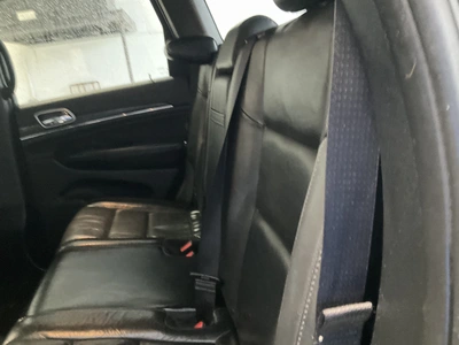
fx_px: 385
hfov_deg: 61.7
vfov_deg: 48.2
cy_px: 172
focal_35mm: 29
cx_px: 230
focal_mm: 3
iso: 640
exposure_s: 1/16
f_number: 1.8
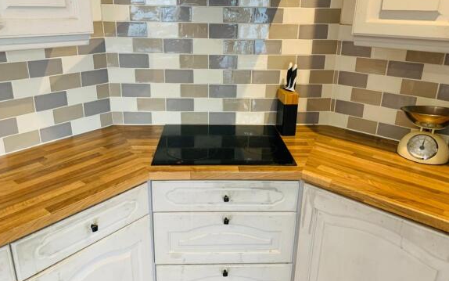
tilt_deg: -19.8
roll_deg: -0.4
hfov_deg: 66.5
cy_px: 122
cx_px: 222
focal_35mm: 28
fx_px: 343
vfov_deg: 44.5
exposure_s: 1/50
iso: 320
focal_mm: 4.25
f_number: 1.8
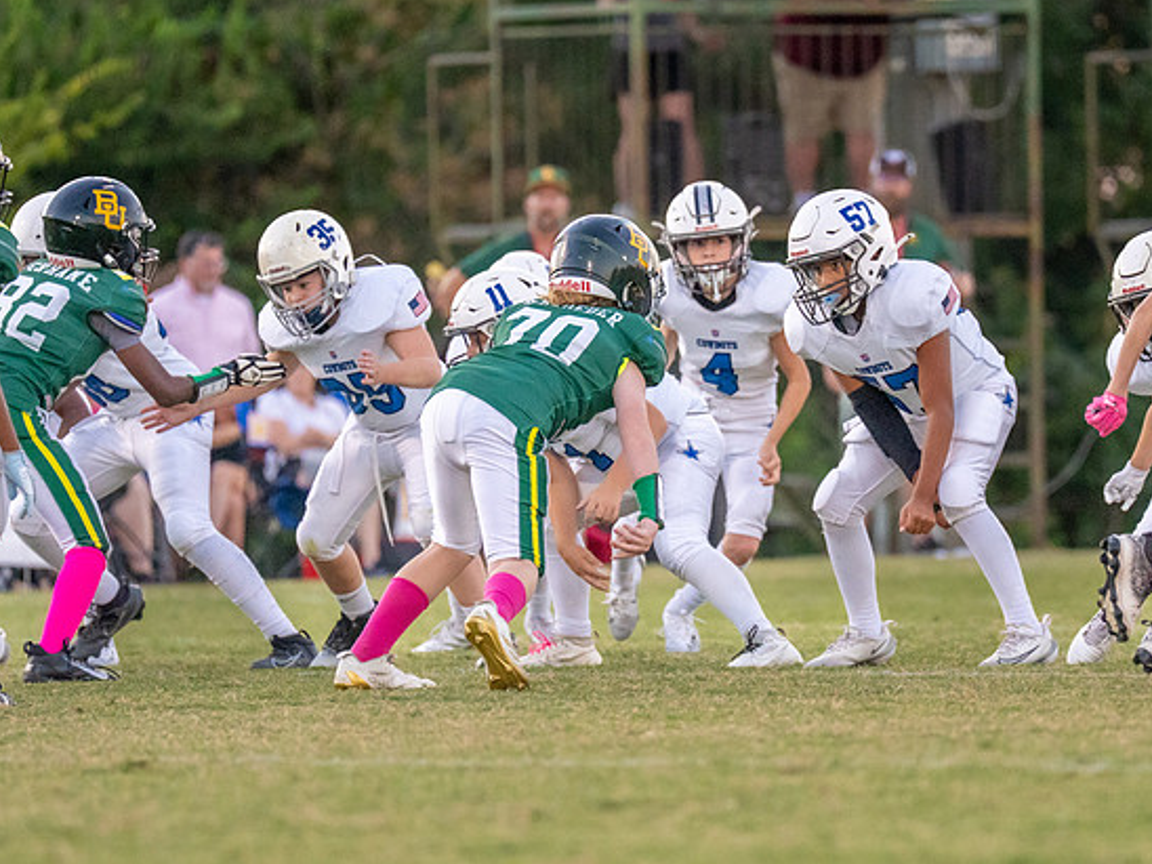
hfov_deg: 4.8
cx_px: 734
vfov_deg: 3.6
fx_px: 13645
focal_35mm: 410
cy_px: 471
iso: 2500
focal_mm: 200
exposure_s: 1/1600
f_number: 2.8
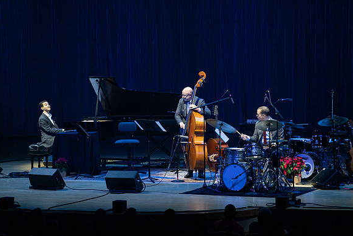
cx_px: 176
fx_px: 1490
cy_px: 118
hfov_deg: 13.5
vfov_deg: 9.0
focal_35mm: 152
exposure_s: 1/250
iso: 2500
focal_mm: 151
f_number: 7.1
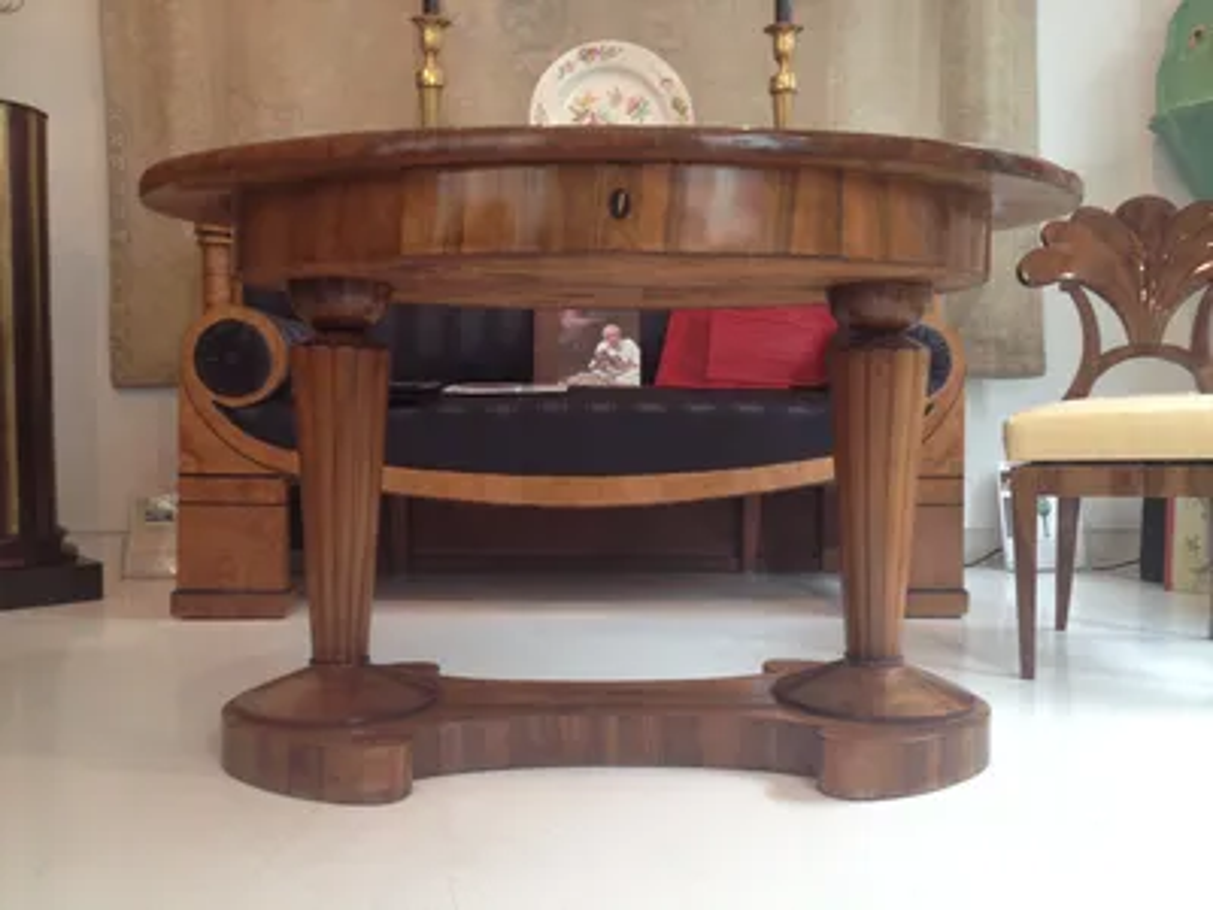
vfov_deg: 40.7
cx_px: 606
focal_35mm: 35
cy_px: 455
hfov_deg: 52.6
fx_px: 1226
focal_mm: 4.28
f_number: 2.4
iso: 50
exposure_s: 1/30
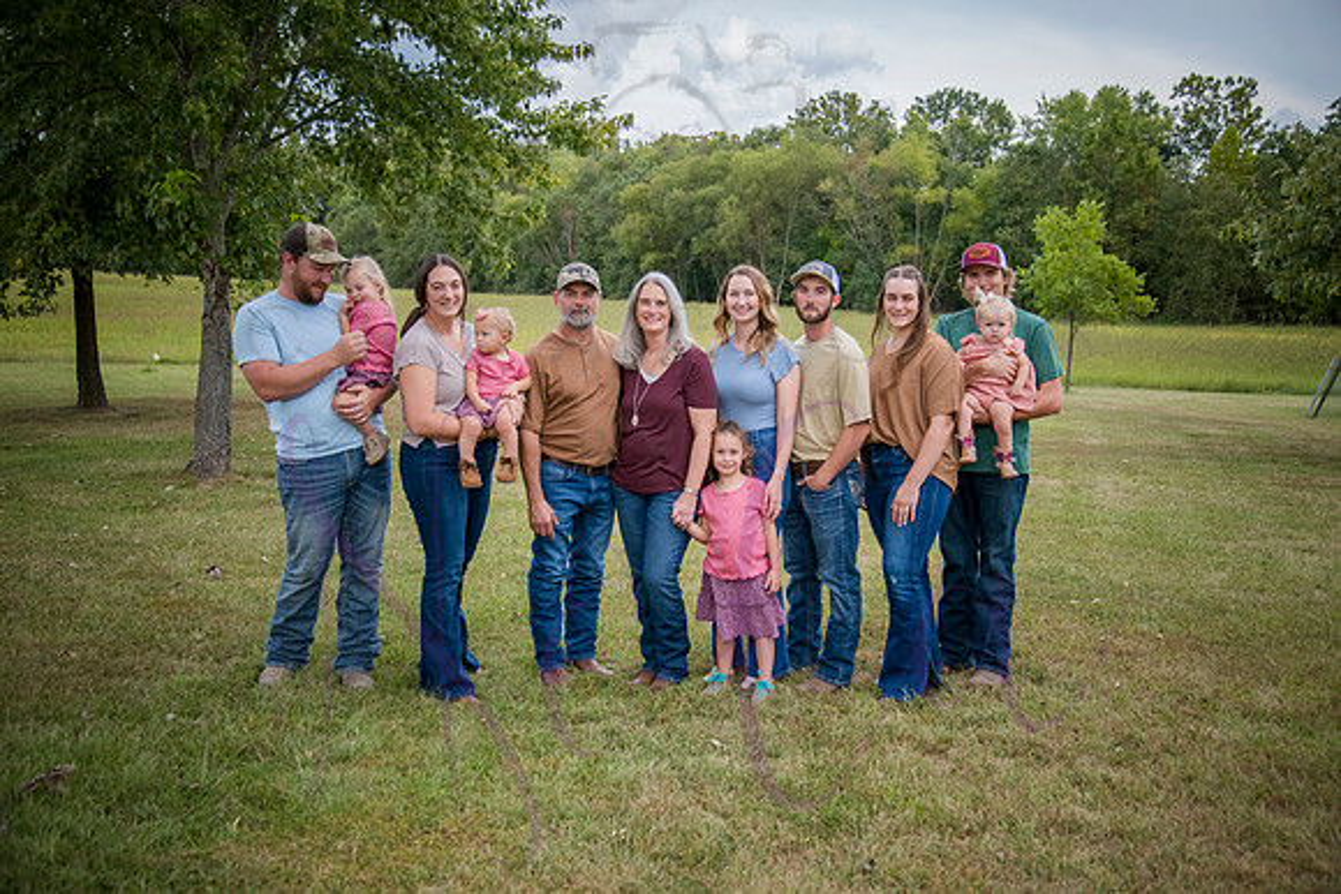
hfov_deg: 50.7
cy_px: 447
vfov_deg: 35.1
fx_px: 1416
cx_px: 670
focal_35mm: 38
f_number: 5
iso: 400
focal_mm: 38
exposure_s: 1/500
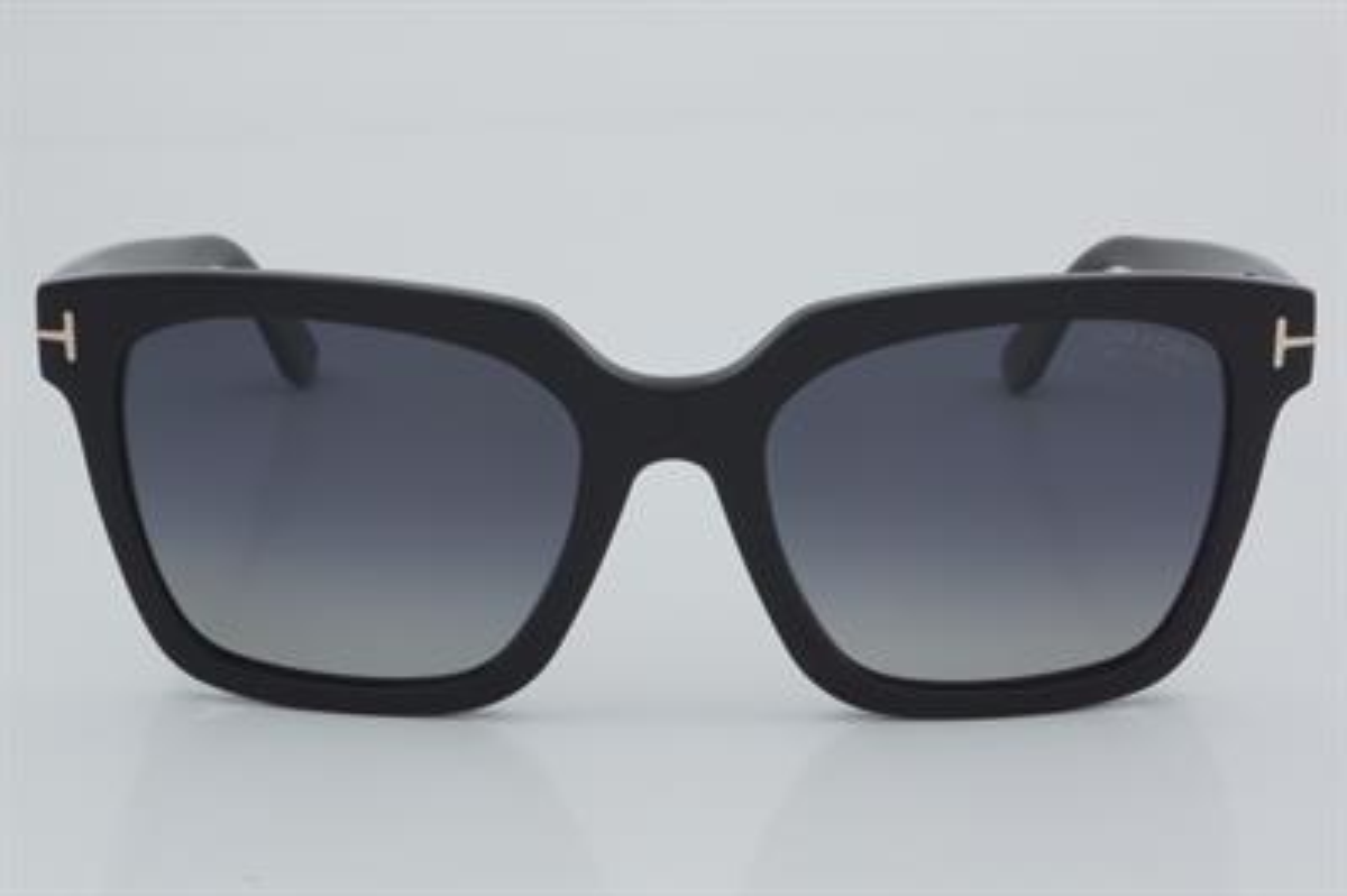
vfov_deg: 16.5
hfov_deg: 24.6
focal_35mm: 82
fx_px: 3084
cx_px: 674
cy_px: 448
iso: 100
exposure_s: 1/4
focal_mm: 55
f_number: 32
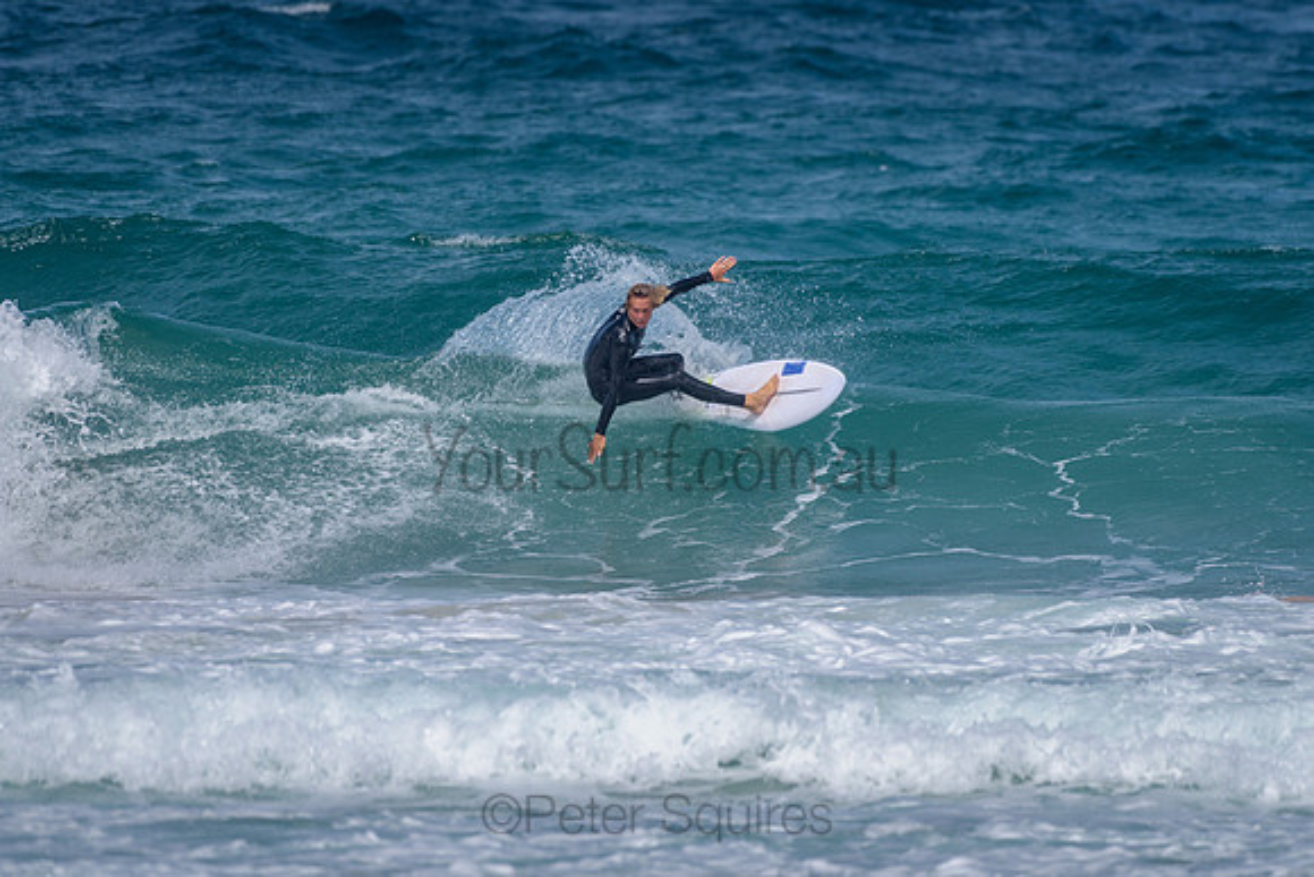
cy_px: 371
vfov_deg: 2.2
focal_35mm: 613
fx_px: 22391
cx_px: 708
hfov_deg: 3.4
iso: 100
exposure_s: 1/2000
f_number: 5.6
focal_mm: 500
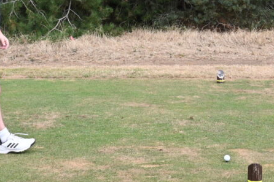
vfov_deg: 14.3
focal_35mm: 92
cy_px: -42
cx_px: 201
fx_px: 700
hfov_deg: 22.0
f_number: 11
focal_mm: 30
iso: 200
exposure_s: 1/100
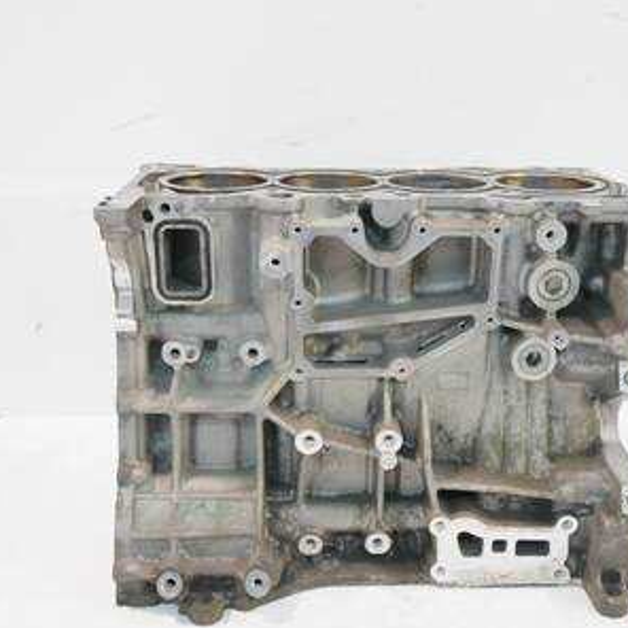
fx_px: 883
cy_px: 363
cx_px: 348
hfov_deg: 39.1
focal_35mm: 43
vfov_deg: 39.1
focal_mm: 15
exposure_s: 1/60
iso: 320
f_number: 3.7
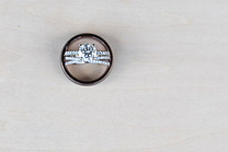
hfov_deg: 13.8
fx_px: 938
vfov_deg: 9.3
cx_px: 87
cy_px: 87
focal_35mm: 148
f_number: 3.5
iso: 160
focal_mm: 46
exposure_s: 1/250
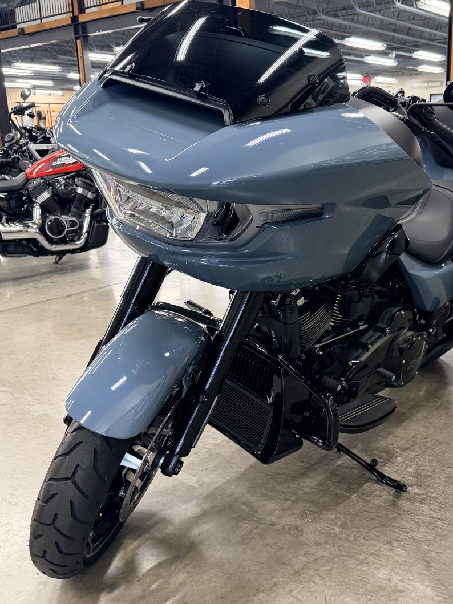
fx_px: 593
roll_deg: +0.6
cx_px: 299
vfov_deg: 54.0
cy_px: 293
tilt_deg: -14.8
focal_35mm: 34
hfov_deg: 41.3
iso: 320
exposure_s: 1/60
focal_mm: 6.76
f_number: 1.78
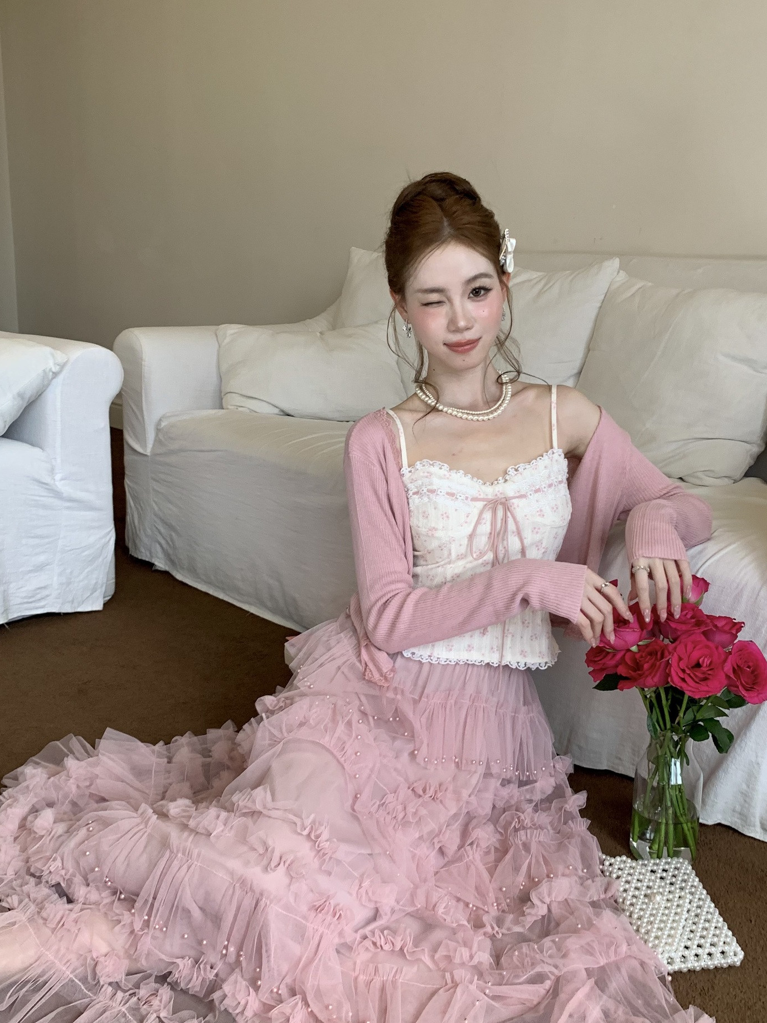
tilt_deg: -12.9
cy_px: 477
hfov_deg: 41.7
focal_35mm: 34
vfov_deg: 53.9
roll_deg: -2.1
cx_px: 446
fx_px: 1005
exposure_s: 1/88
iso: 100
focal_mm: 4.25
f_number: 1.8
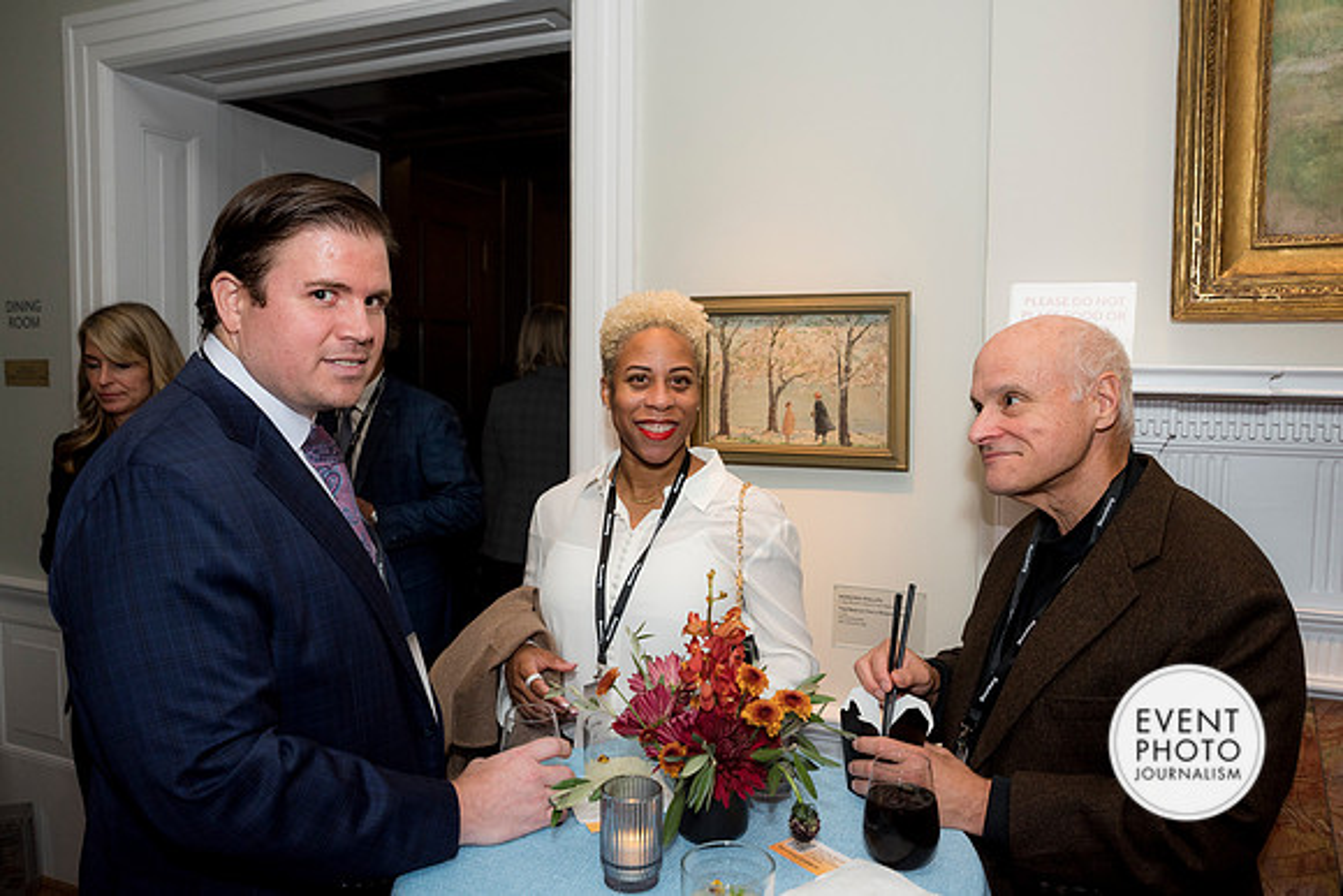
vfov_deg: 44.9
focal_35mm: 29
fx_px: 1085
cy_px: 448
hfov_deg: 63.5
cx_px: 672
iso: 800
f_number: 5
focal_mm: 29
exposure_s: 1/125
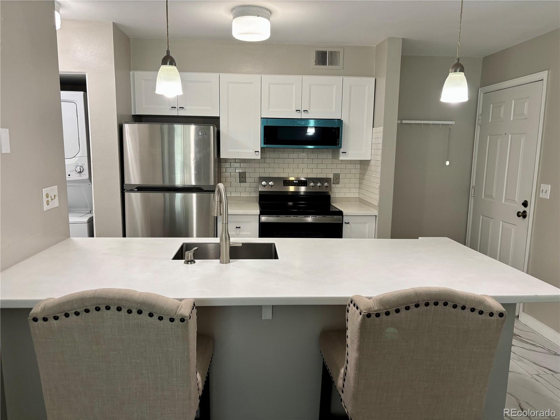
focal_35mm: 26
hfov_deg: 67.3
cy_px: 210
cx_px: 280
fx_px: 421
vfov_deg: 53.1
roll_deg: -0.9
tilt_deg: -8.5
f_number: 1.6
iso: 125
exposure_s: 1/120
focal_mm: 5.96
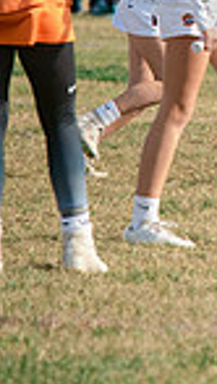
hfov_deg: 1.5
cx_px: 672
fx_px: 8435
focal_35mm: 827
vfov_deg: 2.6
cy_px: 1
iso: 250
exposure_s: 1/1600
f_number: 5
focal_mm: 200
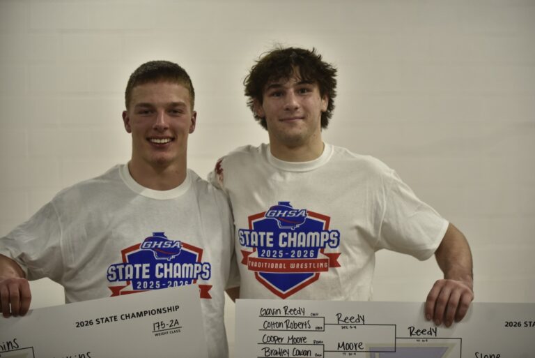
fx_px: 1041
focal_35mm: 70
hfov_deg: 28.8
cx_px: 268
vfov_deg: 19.5
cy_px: 179
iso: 1000
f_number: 2.8
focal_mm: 70
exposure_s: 1/200
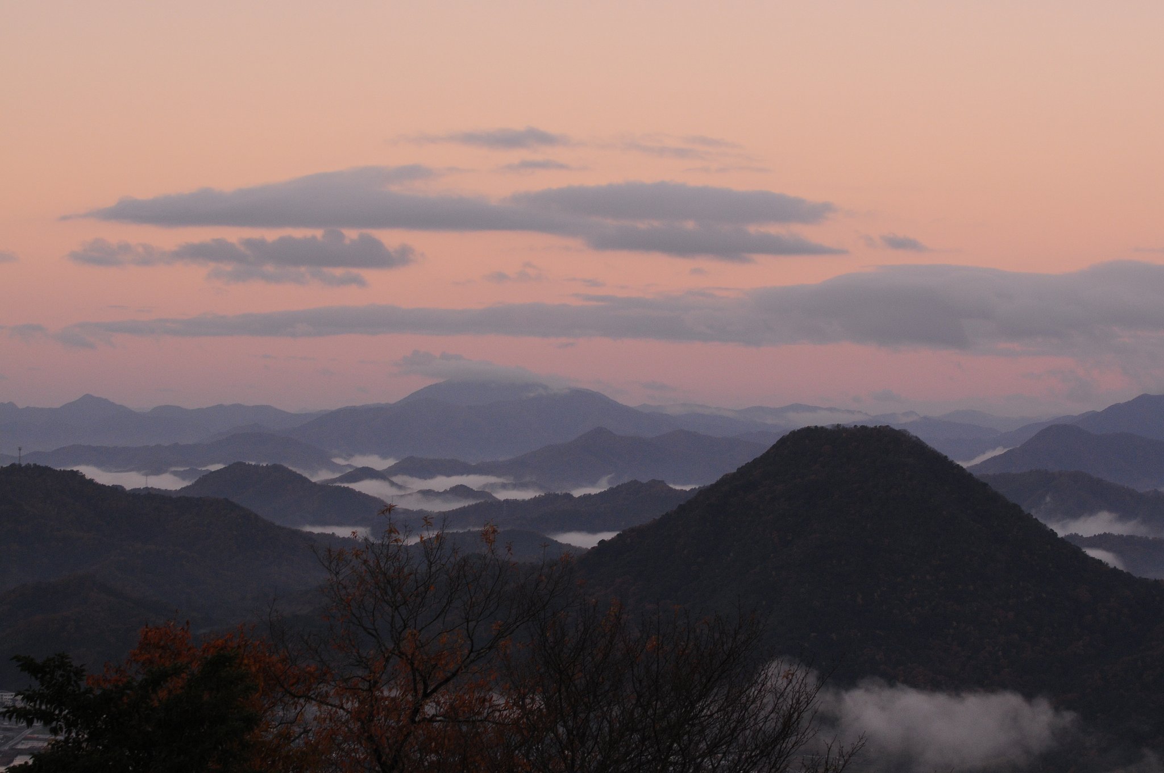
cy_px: 386
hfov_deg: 19.5
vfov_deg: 13.0
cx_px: 582
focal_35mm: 105
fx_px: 3391
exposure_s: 1/30
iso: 640
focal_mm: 70
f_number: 9
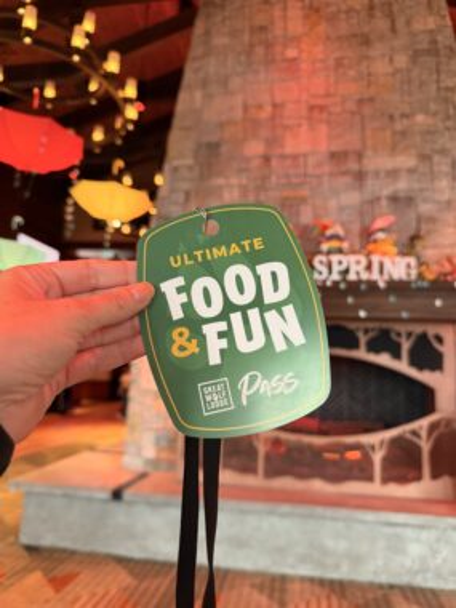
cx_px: 228
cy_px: 304
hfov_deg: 56.8
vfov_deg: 71.6
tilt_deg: +7.9
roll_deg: -3.0
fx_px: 422
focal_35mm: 24
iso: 400
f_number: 1.78
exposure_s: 1/60
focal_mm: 6.76
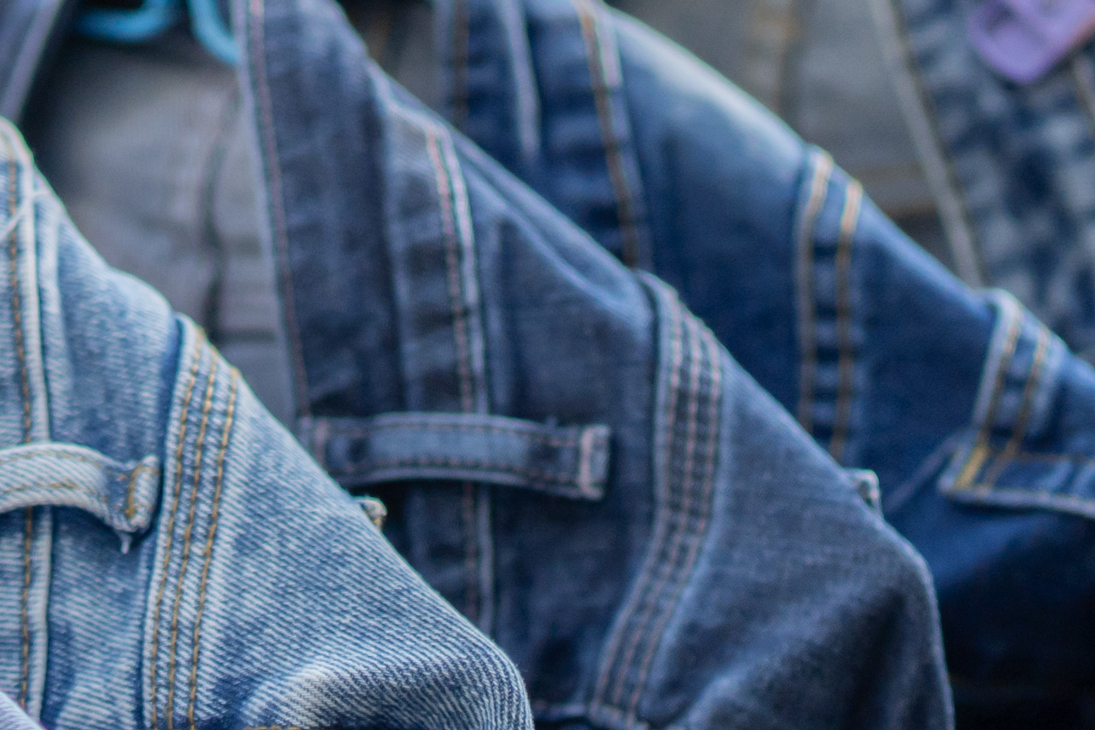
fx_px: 6679
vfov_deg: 6.3
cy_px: 372
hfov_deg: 9.3
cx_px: -31
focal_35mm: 220
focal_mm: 45
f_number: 1.8
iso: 200
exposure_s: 1/2000
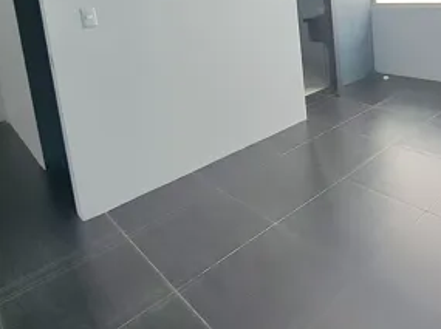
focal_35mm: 29
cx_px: 306
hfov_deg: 59.8
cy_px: 23
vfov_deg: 43.3
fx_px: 369
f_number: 2.2
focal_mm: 1.74
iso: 50
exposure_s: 1/120
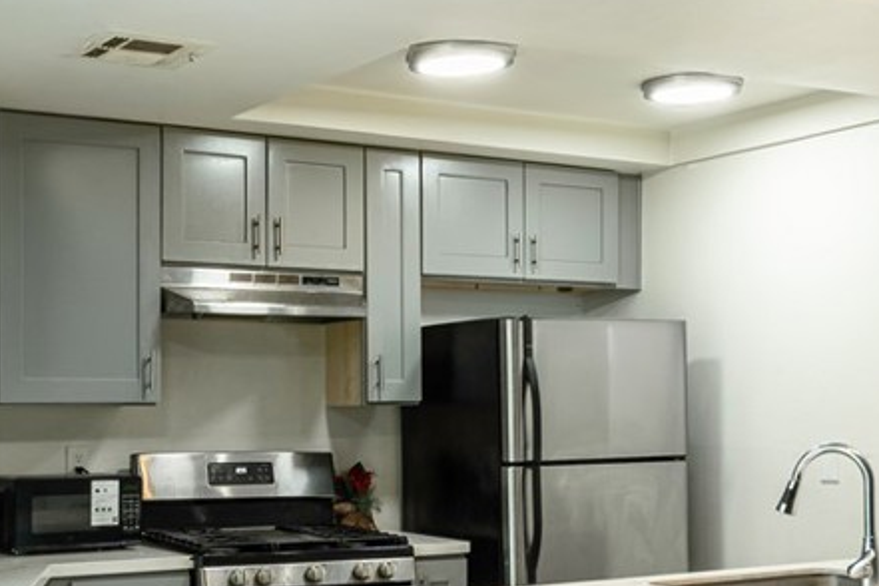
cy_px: 414
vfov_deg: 23.2
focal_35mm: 58
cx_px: 363
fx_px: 1416
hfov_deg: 34.4
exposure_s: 1/2.5
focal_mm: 25
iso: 50
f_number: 22
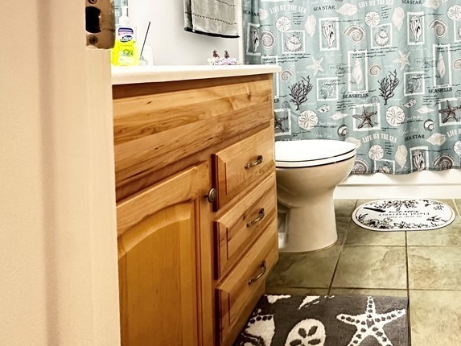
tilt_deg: -0.3
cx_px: 377
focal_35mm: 25
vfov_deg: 51.2
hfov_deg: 62.7
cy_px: 64
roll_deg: +1.0
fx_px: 333
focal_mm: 2.22
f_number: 2.2
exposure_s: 1/60
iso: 640
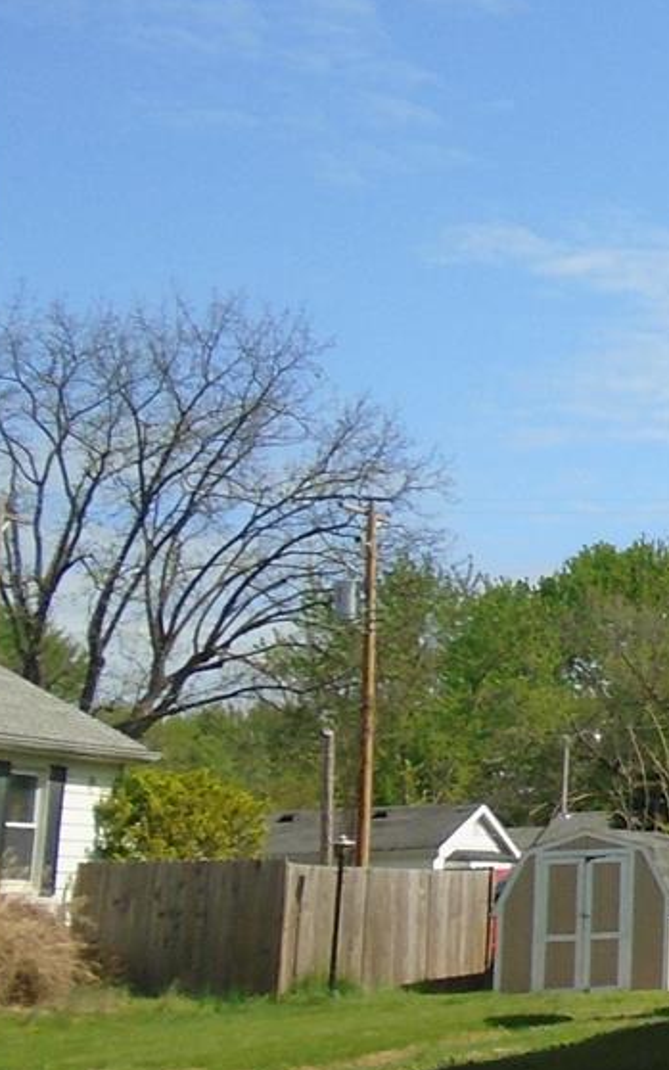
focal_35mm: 79
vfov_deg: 26.0
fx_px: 2303
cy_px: 376
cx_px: 1511
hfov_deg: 13.2
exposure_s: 1/200
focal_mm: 4.6
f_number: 8
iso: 100
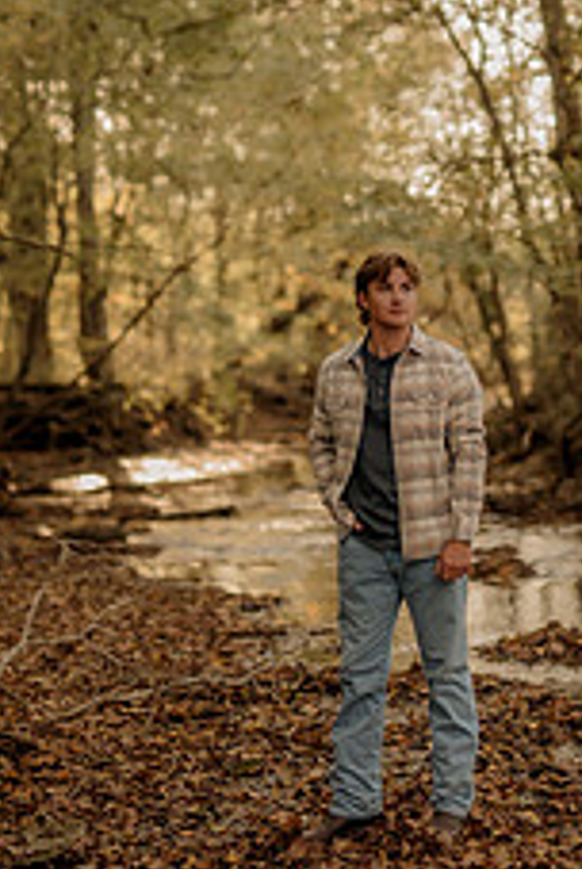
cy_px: 387
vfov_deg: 20.6
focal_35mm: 99
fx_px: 2393
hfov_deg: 13.8
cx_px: 463
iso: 200
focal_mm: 50
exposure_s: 1/400
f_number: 1.4
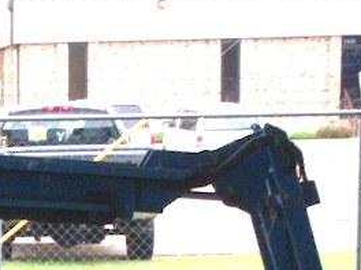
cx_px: -68
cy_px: 361
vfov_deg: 8.8
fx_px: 1731
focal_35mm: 166
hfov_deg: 11.7
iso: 100
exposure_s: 1/116
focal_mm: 6
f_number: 4.5
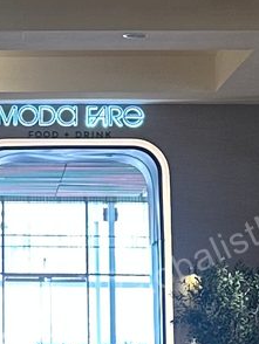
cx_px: -121
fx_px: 1733
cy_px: 45
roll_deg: -1.8
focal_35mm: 174
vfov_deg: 11.3
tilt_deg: +9.6
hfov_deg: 8.4
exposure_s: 1/60
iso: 160
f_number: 1.78
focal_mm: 6.86
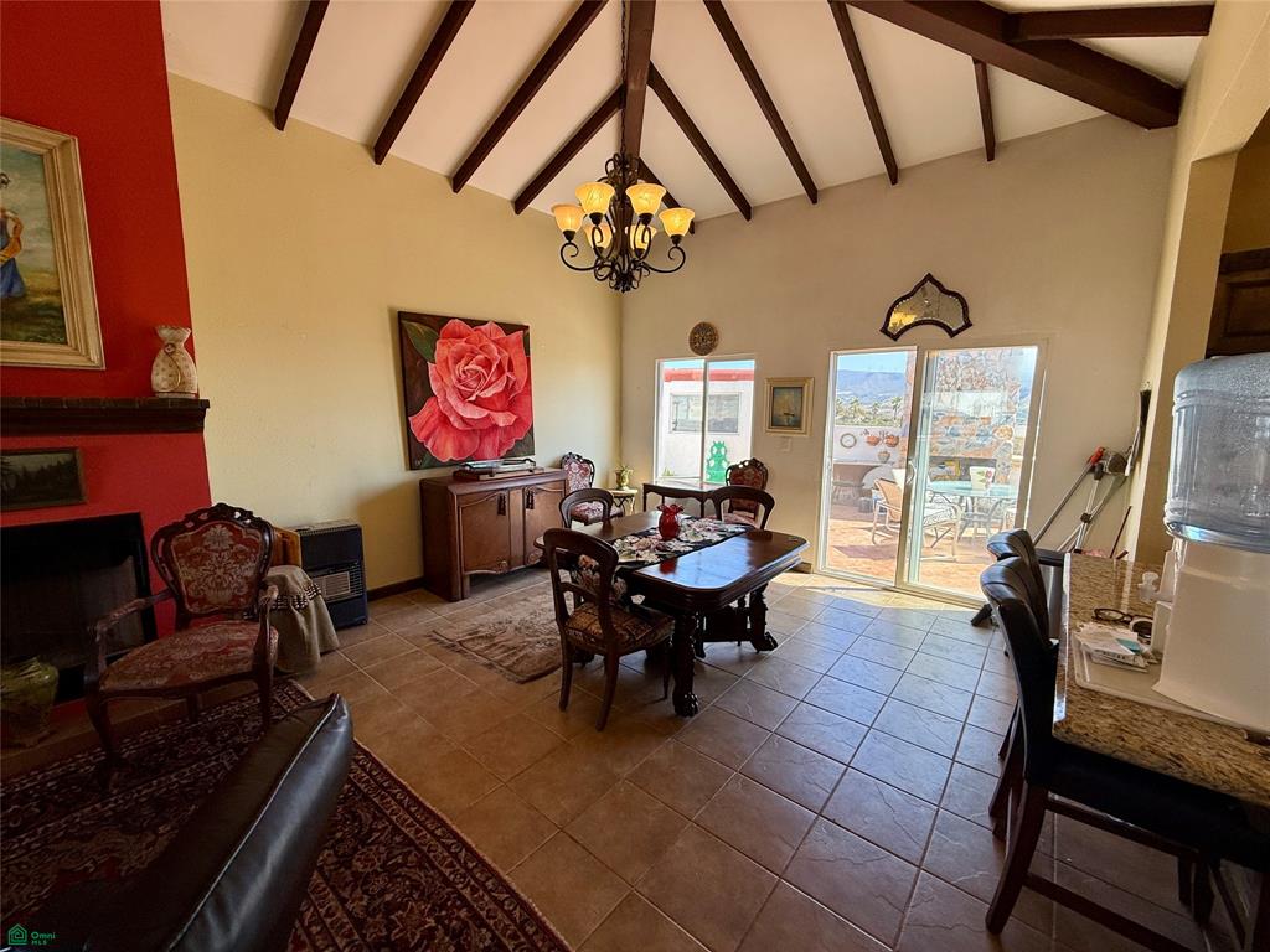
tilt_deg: -8.2
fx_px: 514
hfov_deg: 102.1
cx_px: 635
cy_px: 476
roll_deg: -1.3
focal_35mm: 14
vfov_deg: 85.7
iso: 64
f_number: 2.2
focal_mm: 2.22
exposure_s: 1/164
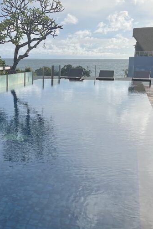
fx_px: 350
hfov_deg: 24.1
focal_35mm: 55
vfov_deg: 36.1
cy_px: 137
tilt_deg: -13.1
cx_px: 20
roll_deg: -0.8
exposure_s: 1/5076
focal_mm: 5.1
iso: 50
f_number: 1.6
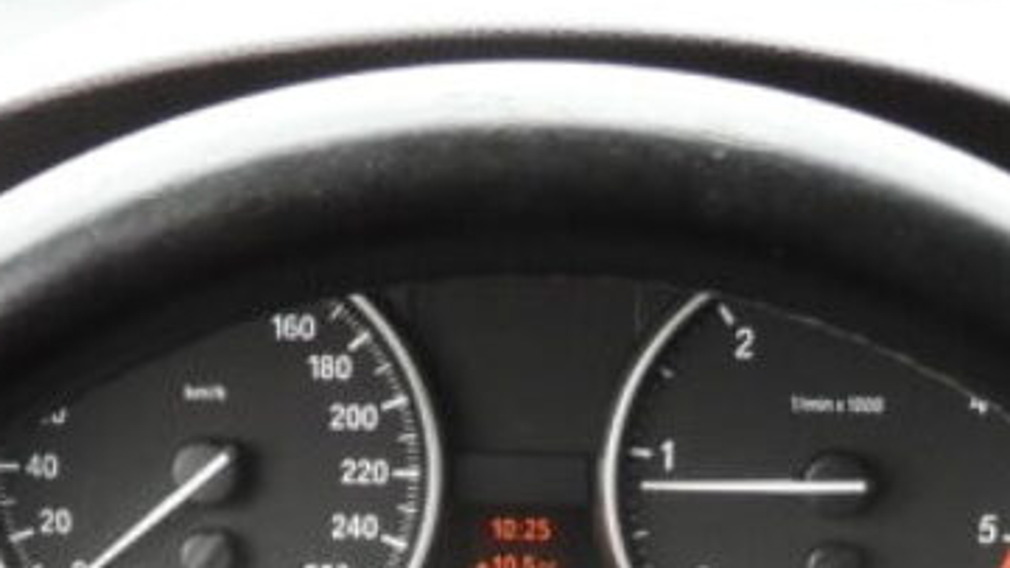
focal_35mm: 116
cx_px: 546
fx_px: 3106
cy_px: 1357
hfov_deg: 18.5
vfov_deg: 9.3
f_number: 2.8
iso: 100
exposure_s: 1/60
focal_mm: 4.3
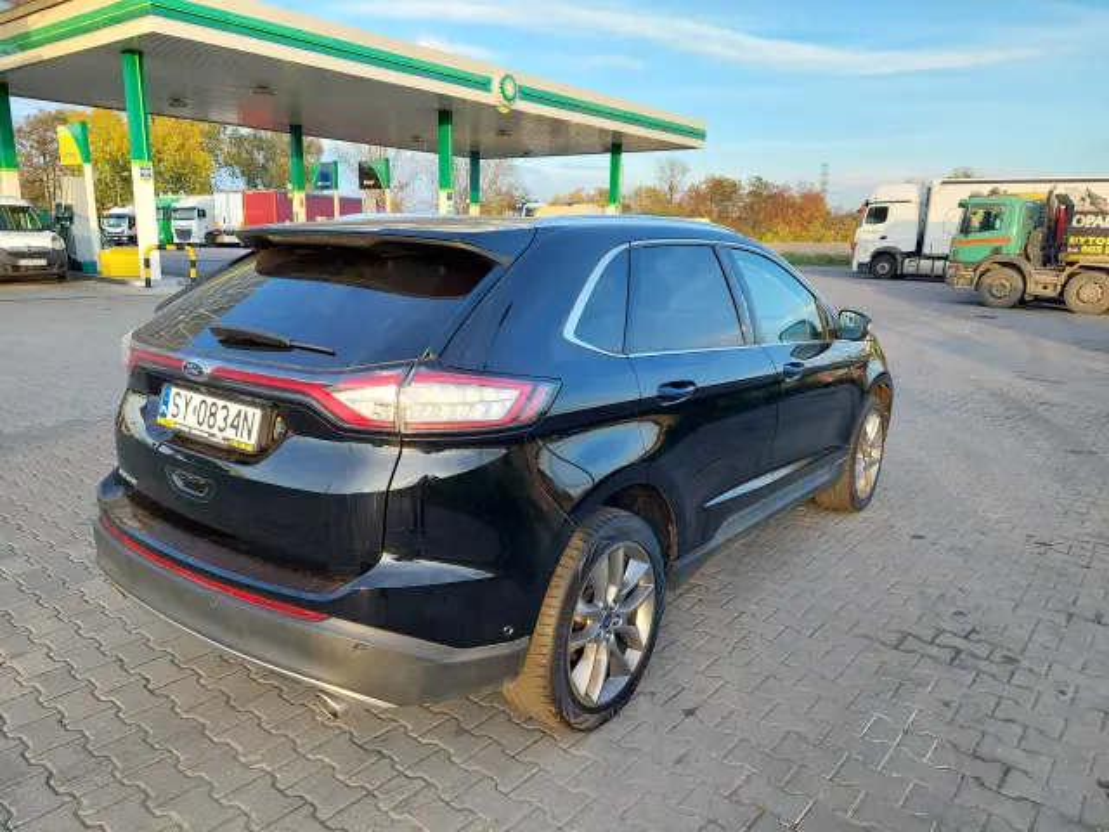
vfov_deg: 54.9
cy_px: 416
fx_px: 801
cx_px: 554
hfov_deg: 69.4
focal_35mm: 25
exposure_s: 1/118
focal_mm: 5.23
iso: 40
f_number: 1.8
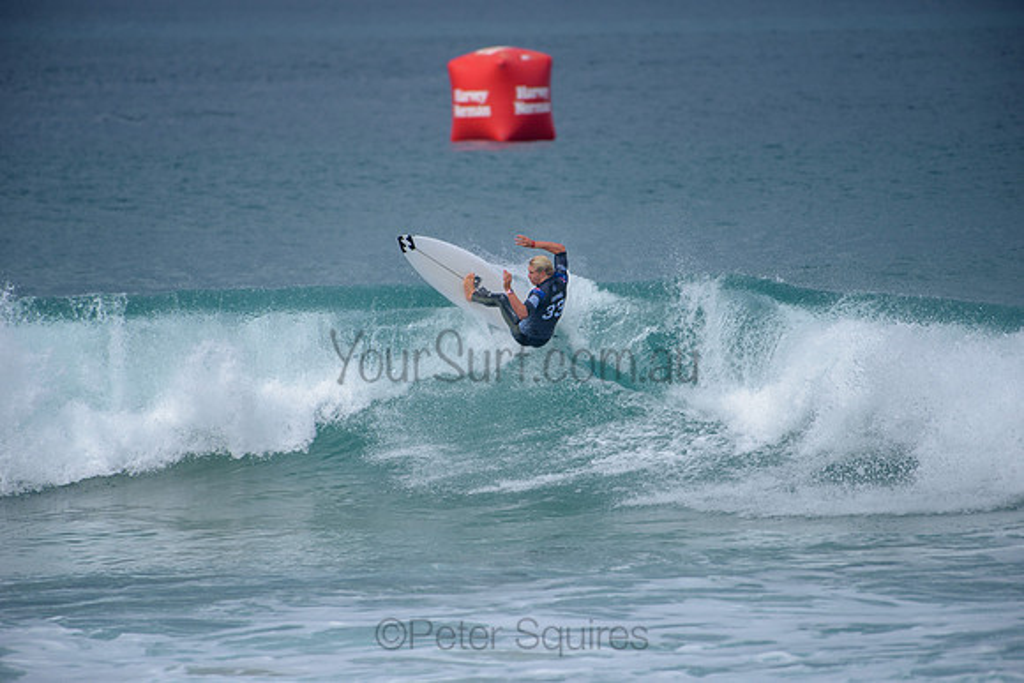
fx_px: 14225
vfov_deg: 2.8
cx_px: 512
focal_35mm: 500
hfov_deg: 4.1
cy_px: 342
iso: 220
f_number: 5.6
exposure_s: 1/2000
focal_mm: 500
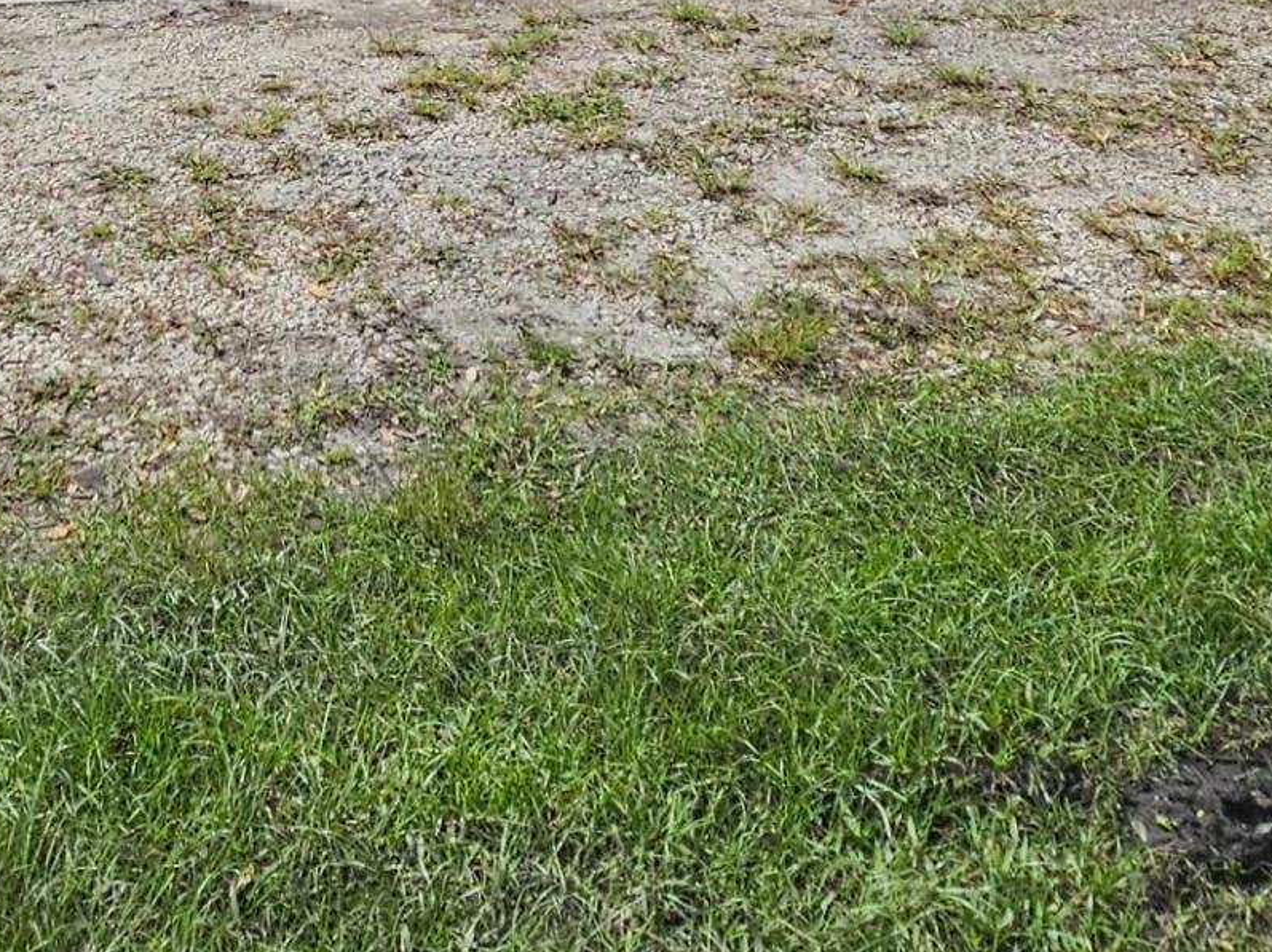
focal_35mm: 47
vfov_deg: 24.6
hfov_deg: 39.1
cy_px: -435
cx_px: 286
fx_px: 1726
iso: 50
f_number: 2.2
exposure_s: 1/2693
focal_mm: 2.2
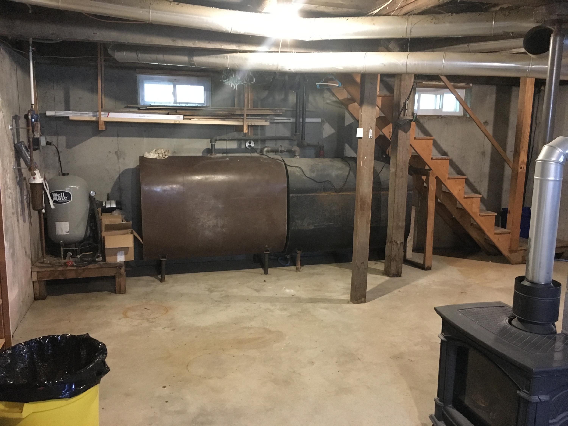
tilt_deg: -8.5
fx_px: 476
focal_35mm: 29
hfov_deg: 61.7
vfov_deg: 48.2
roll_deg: -0.7
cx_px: 284
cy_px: 213
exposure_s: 1/15
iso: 250
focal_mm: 4.15
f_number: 2.2
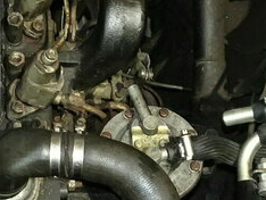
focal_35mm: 128
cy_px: 14
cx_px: -3
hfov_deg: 15.1
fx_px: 985
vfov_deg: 11.5
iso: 320
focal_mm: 4.34
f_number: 3.5
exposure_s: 1/4
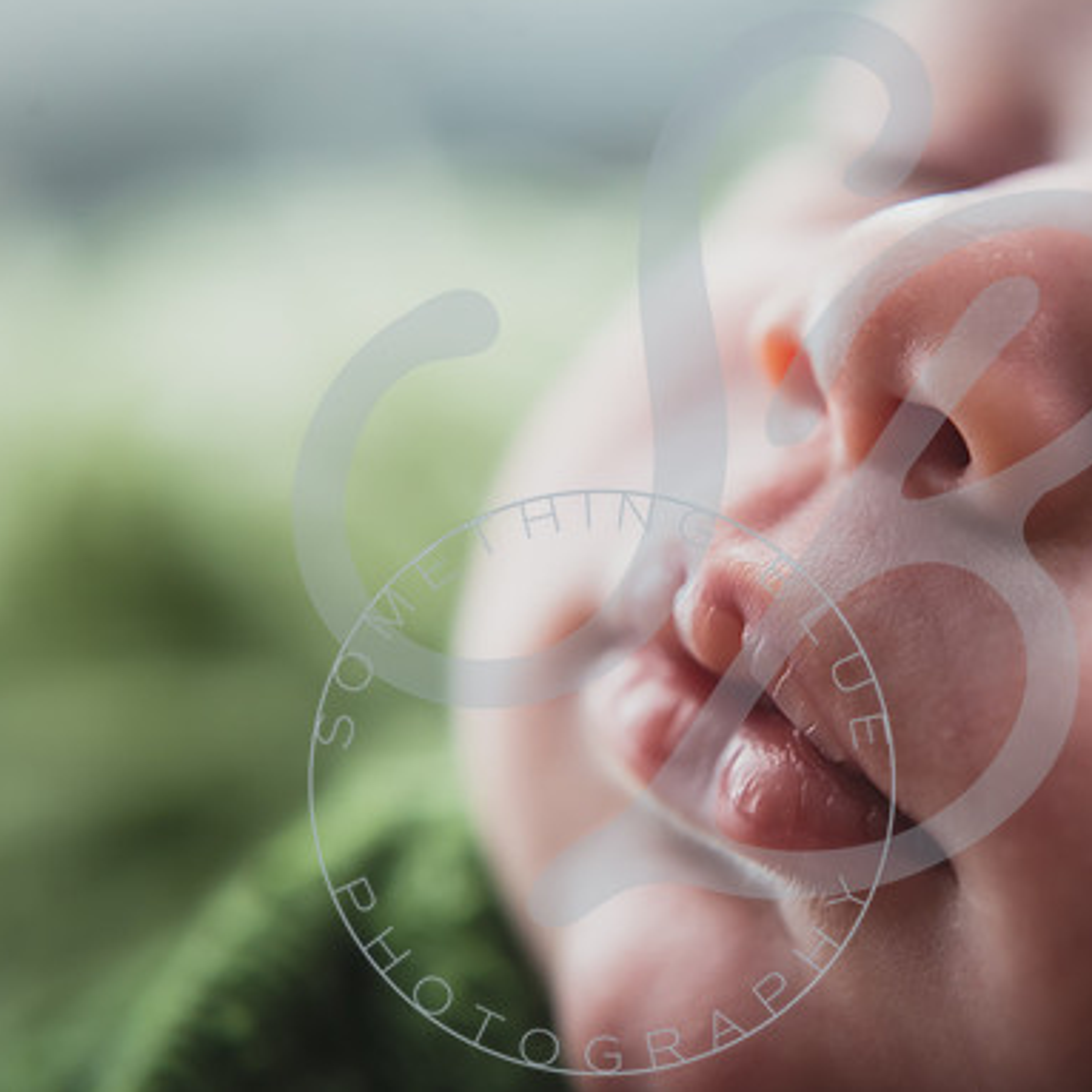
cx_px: 744
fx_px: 3212
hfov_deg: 19.2
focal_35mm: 90
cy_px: 543
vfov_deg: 19.3
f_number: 5.6
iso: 800
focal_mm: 70
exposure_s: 1/125
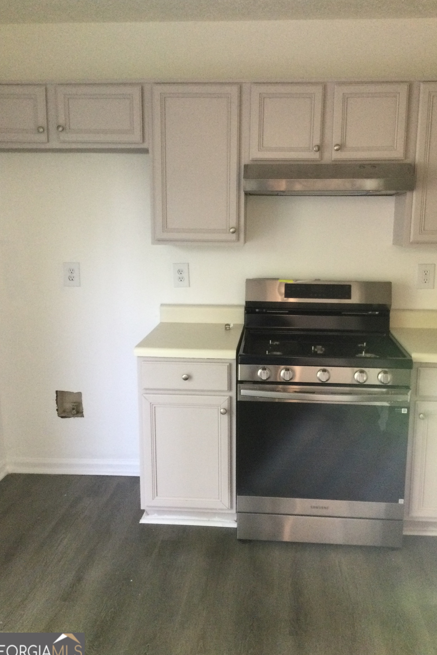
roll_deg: -0.1
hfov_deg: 39.9
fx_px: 601
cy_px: 331
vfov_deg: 57.2
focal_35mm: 33
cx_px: 236
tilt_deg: -11.9
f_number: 2.4
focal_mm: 3.3
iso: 160
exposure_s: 1/30
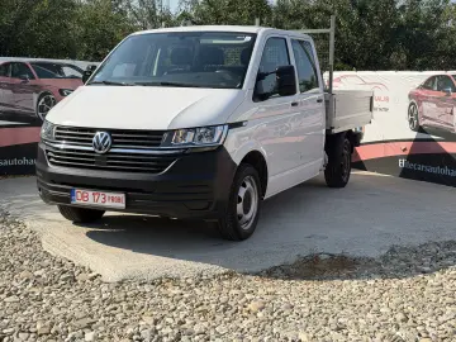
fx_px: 632
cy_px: 171
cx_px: 228
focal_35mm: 48
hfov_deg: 39.7
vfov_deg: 30.3
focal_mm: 6.76
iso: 64
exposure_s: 1/4587
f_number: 1.78
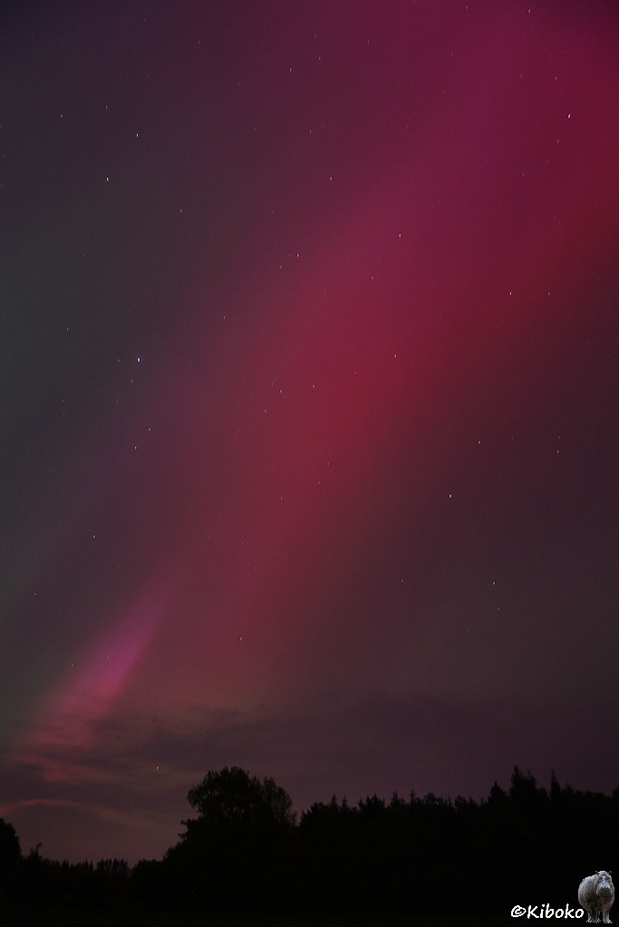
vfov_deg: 73.7
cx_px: 310
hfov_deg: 53.1
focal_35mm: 24
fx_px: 619
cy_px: 464
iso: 1600
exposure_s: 8
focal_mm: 24
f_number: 8
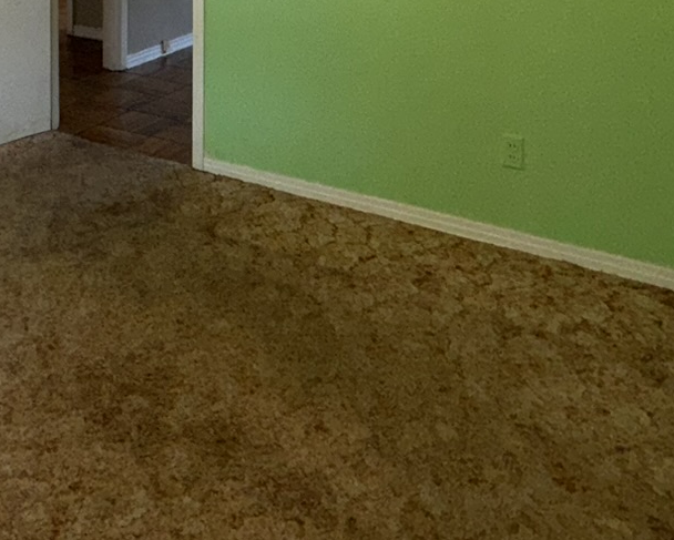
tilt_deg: -1.0
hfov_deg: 37.2
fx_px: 918
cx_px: 42
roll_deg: +0.2
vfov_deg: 27.5
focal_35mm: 46
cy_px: -155
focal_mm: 2.22
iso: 64
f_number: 2.2
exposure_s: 1/122
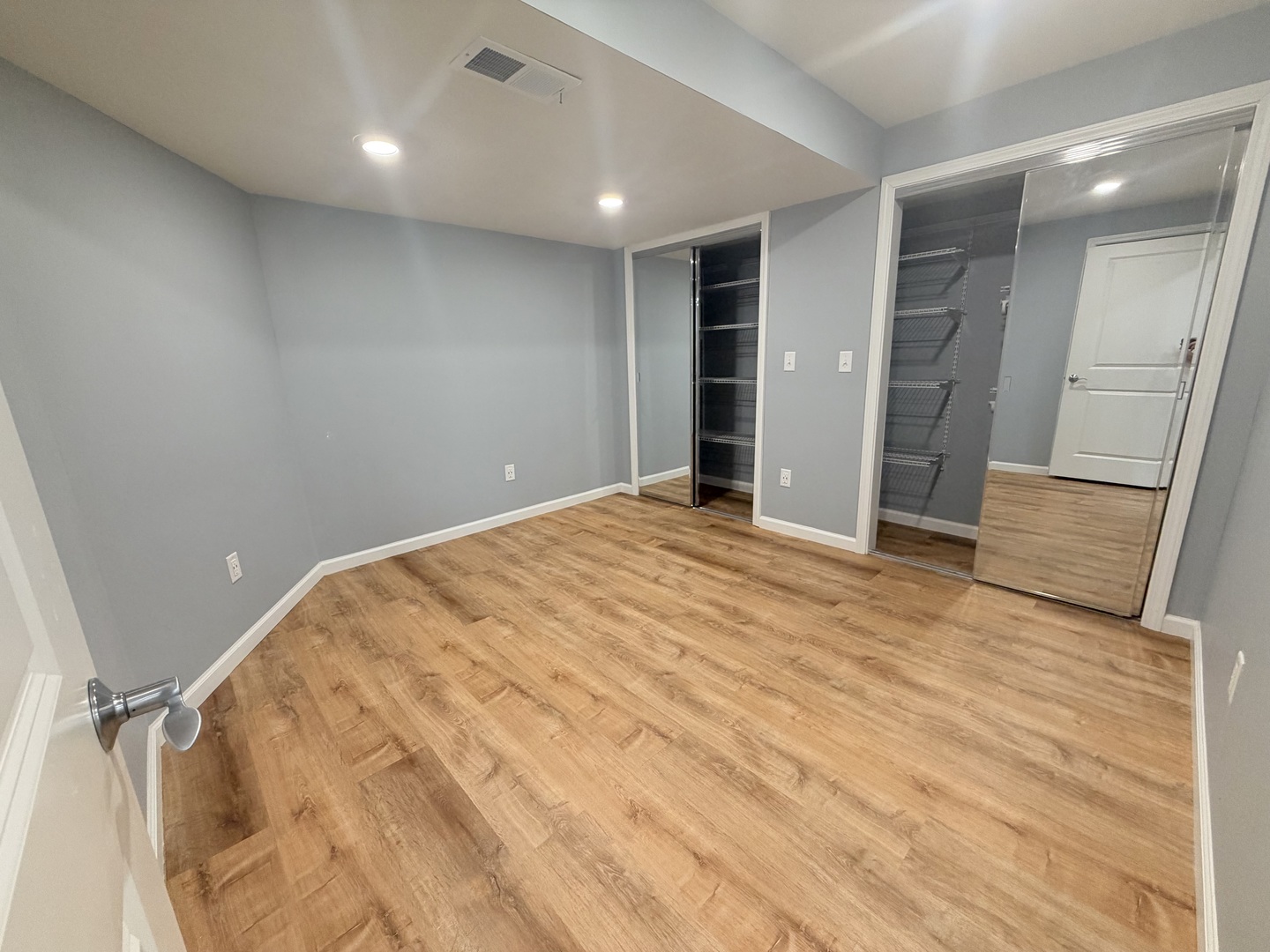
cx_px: 635
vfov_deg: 85.7
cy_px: 476
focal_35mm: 14
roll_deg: +2.1
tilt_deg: -13.8
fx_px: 514
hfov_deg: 102.1
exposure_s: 1/60
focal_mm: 2.22
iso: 160
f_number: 2.2
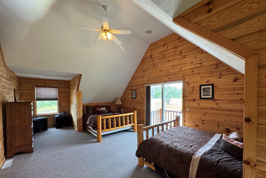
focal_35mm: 15
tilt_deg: -2.3
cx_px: 134
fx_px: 111
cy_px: 100
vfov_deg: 77.0
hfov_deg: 100.4
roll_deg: +0.3
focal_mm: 2.22
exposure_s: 1/120
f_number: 2.2
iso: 160
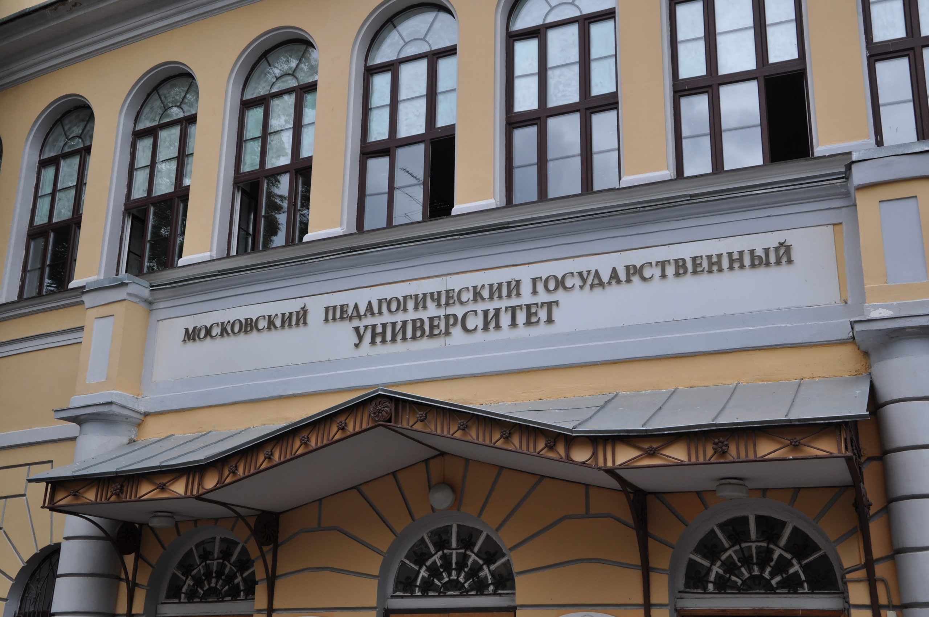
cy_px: 308
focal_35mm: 42
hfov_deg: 46.5
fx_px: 1082
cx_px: 464
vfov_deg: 31.8
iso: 200
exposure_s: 1/200
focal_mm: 28
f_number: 7.1
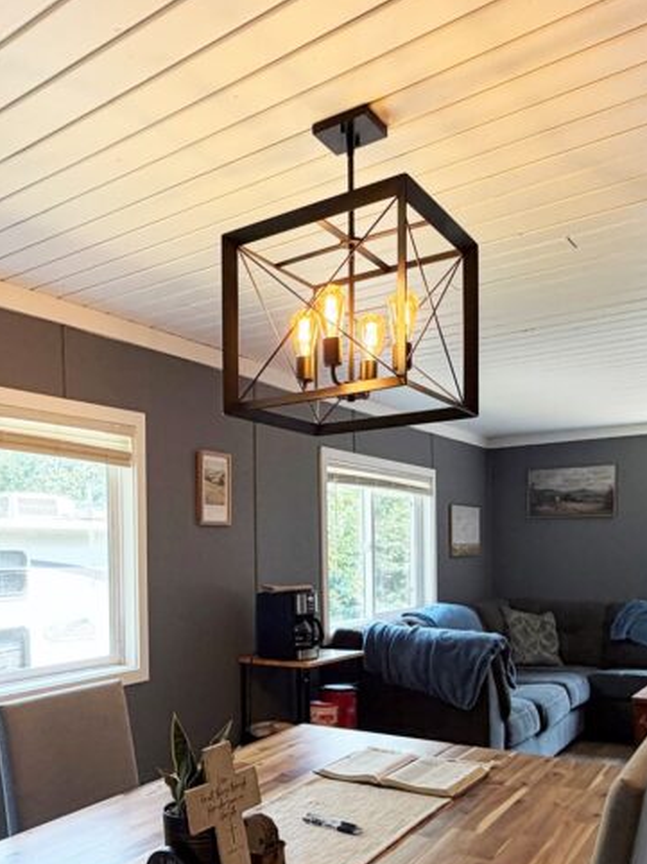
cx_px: 177
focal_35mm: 31
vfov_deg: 57.2
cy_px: 568
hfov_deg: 44.2
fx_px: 773
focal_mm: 2.22
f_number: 2.2
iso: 100
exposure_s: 1/120
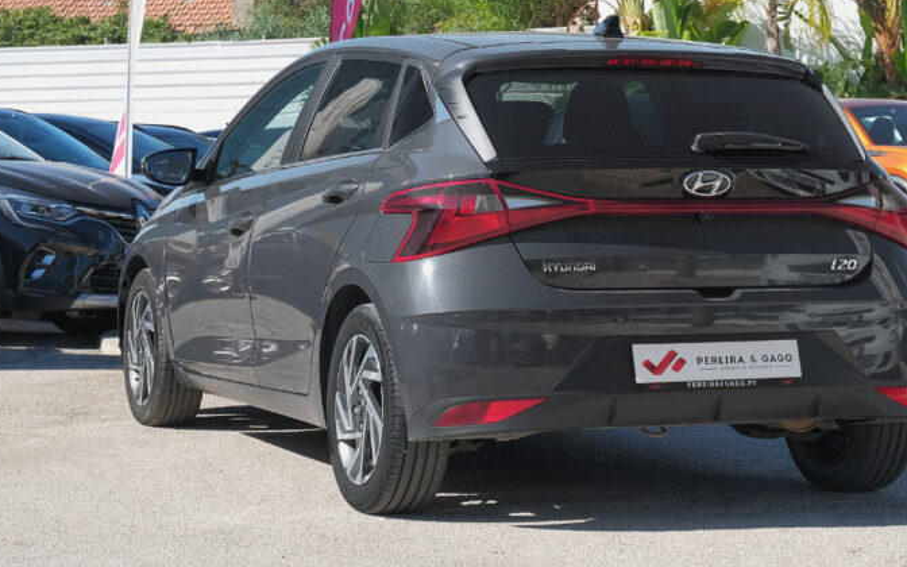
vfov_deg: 13.0
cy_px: 240
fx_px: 2497
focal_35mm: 101
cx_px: 563
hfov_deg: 20.6
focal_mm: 43.2
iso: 160
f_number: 9
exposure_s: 1/160
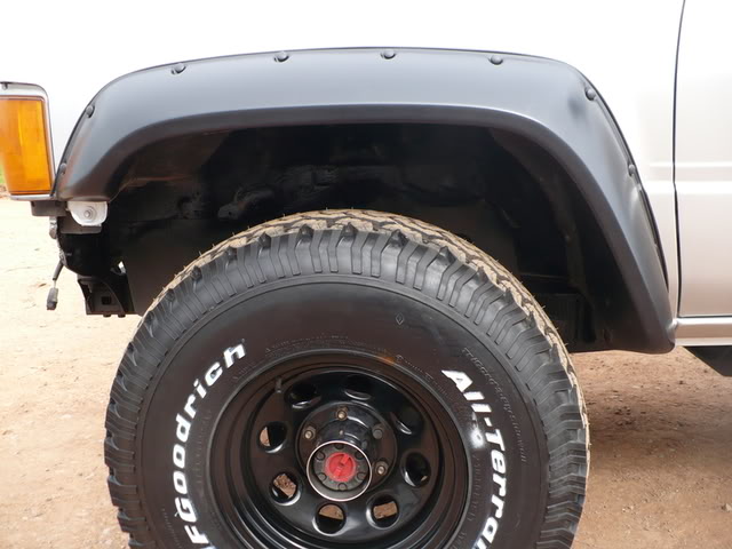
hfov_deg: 50.1
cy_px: 274
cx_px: 366
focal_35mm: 37
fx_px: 782
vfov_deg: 38.7
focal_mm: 6.1
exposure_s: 1/200
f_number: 2.8
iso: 100
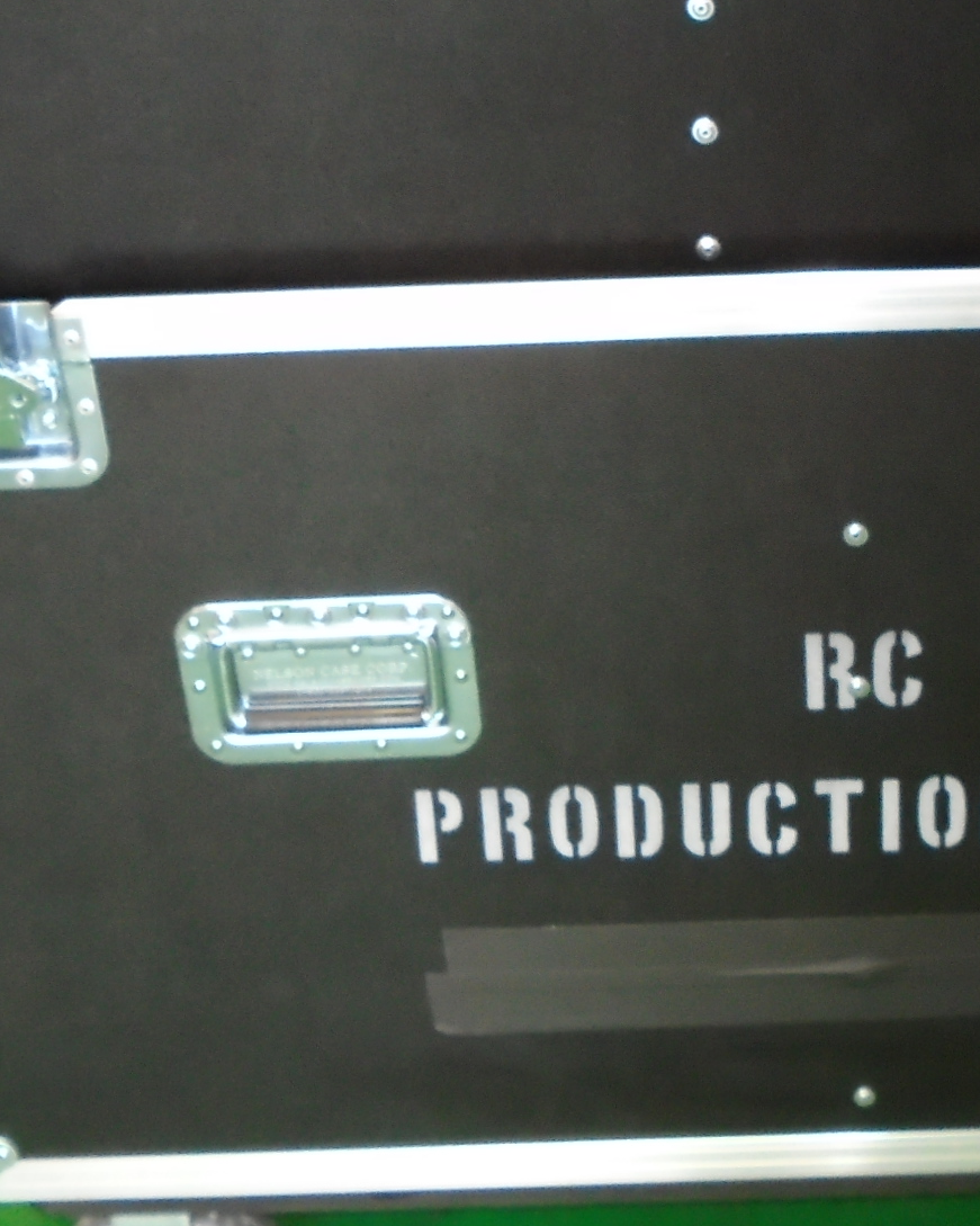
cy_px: 430
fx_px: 2611
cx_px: 828
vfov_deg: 26.3
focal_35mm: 72
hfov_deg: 20.9
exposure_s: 1/40
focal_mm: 5.5
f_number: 3.5
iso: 320
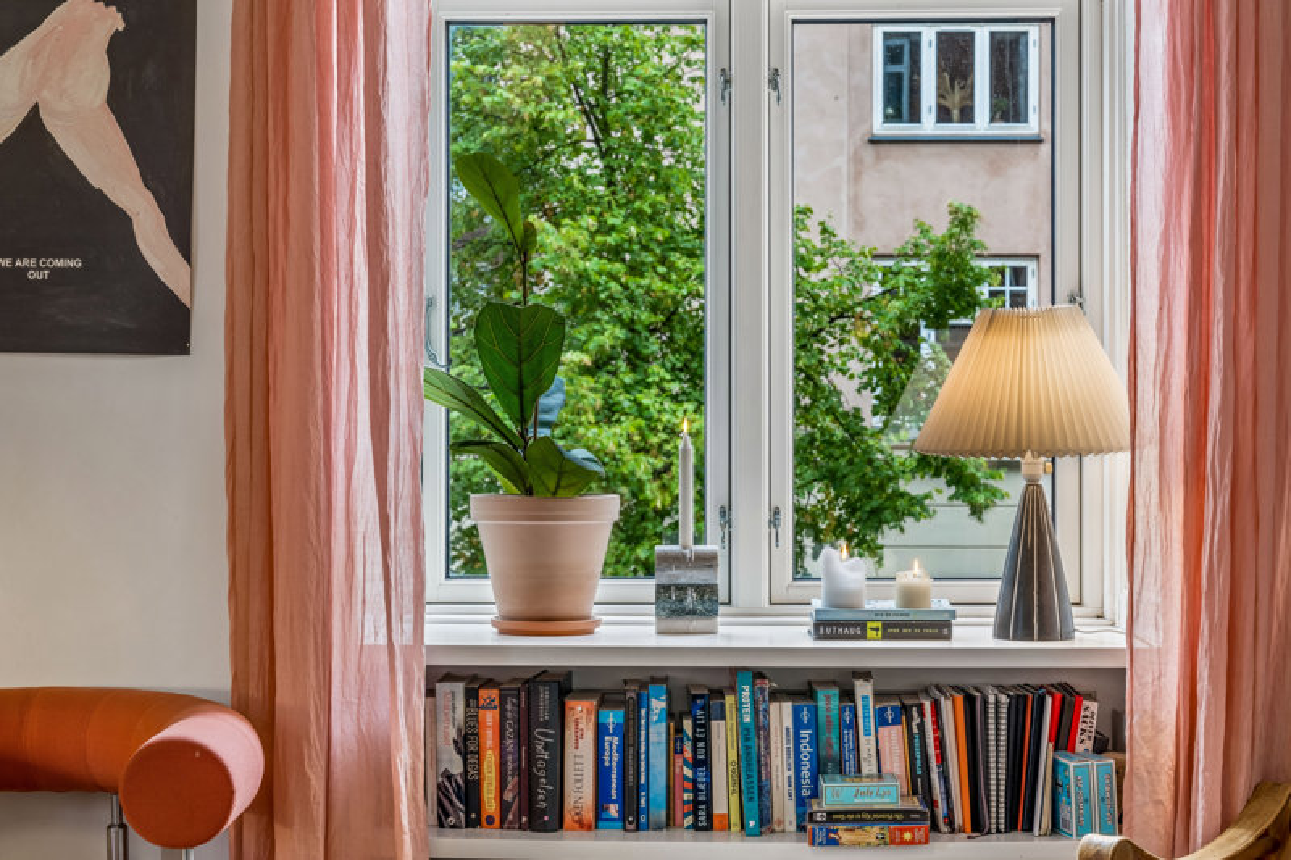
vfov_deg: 23.4
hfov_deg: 34.5
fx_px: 2079
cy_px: 430
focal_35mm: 58
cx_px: 646
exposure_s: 1/3.33
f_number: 10
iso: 160
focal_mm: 58
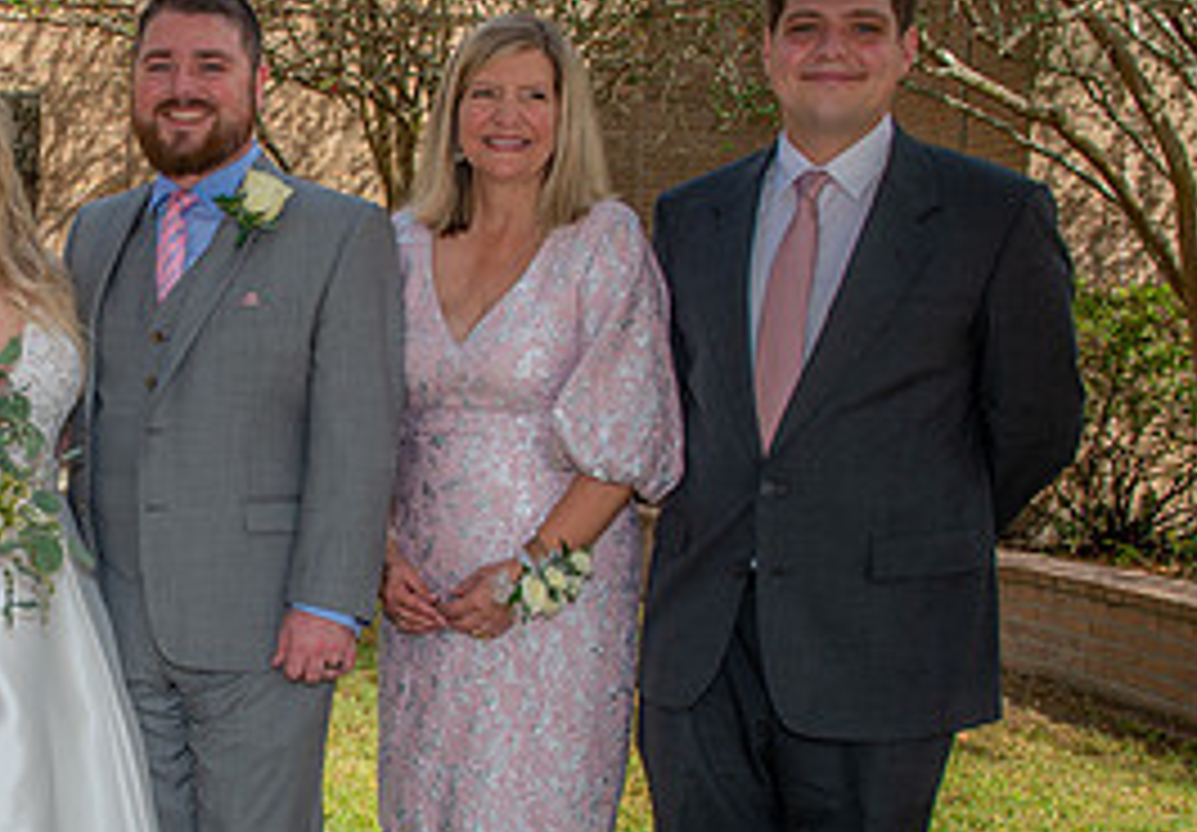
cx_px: 67
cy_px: 504
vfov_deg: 22.2
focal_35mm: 63
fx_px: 2123
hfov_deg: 29.8
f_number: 6.3
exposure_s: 1/200
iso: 125
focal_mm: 28
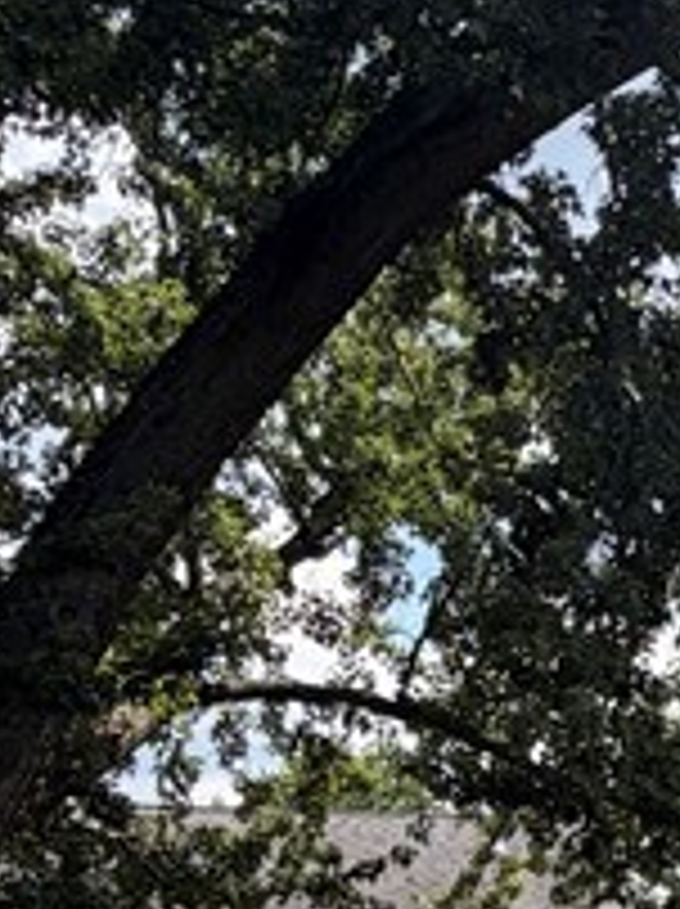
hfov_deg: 18.6
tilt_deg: +1.2
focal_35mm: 71
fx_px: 1864
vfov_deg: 25.3
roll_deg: +0.3
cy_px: 1026
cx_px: 977
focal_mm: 2.22
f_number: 2.2
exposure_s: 1/770
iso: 25
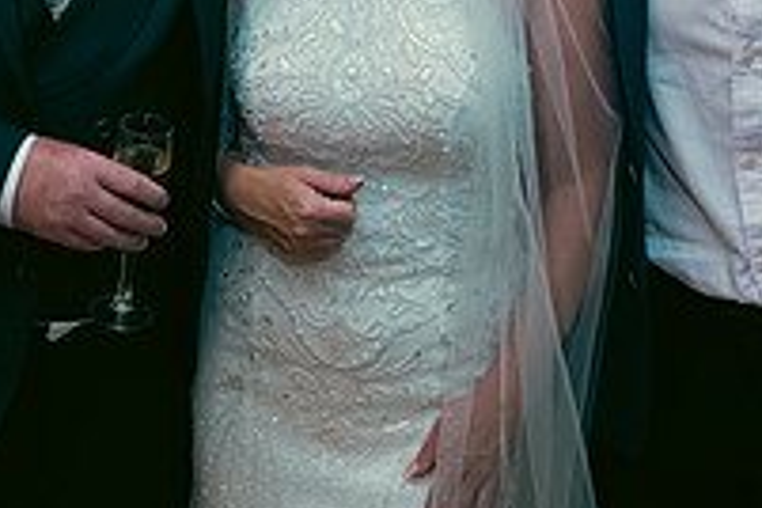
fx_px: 1651
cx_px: 227
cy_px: -9
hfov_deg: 25.8
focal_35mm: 78
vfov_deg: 17.1
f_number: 3.5
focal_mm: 27
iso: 800
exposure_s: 1/160
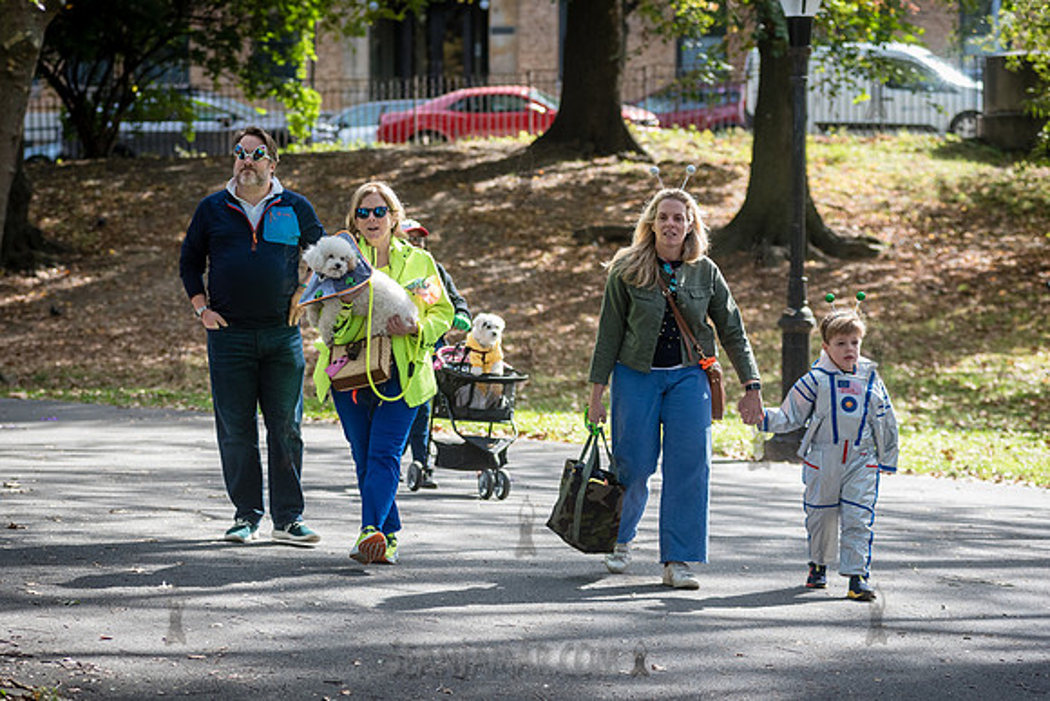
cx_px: 388
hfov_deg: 14.9
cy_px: 348
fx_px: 4004
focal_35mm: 137
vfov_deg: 10.0
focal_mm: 105
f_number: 4
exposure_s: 1/1250
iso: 1000
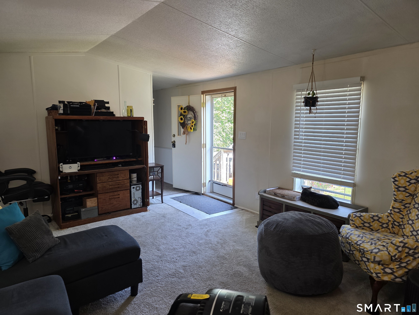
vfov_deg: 58.9
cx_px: 210
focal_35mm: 23
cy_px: 158
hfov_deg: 73.9
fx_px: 278
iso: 125
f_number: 1.7
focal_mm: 6.3
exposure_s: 1/120
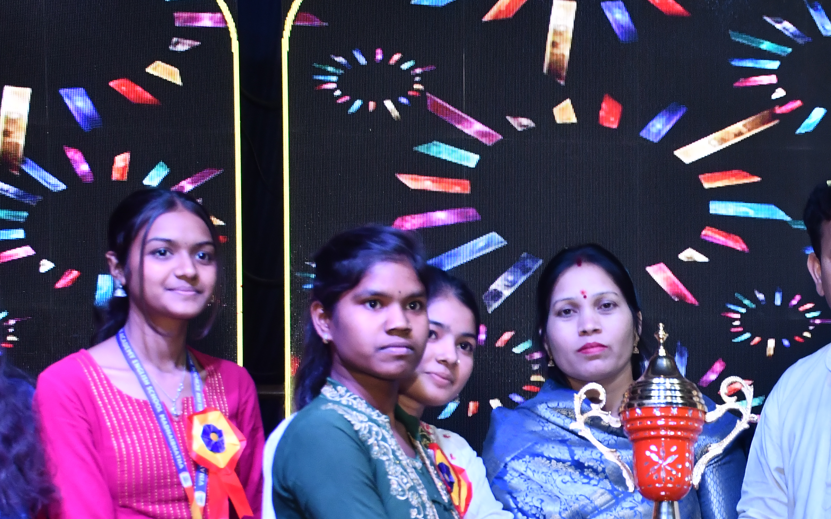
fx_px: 2491
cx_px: 766
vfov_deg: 11.8
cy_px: 474
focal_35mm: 110
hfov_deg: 18.6
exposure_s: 1/160
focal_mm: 38
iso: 1000
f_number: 5
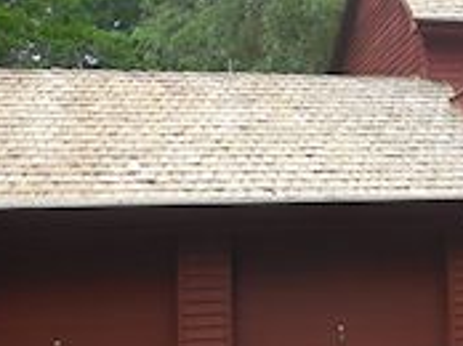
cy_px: 160
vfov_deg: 18.6
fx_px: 1055
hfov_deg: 23.1
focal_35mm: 79
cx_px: 527
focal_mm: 4.5
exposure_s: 1/250
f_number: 3.1
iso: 125
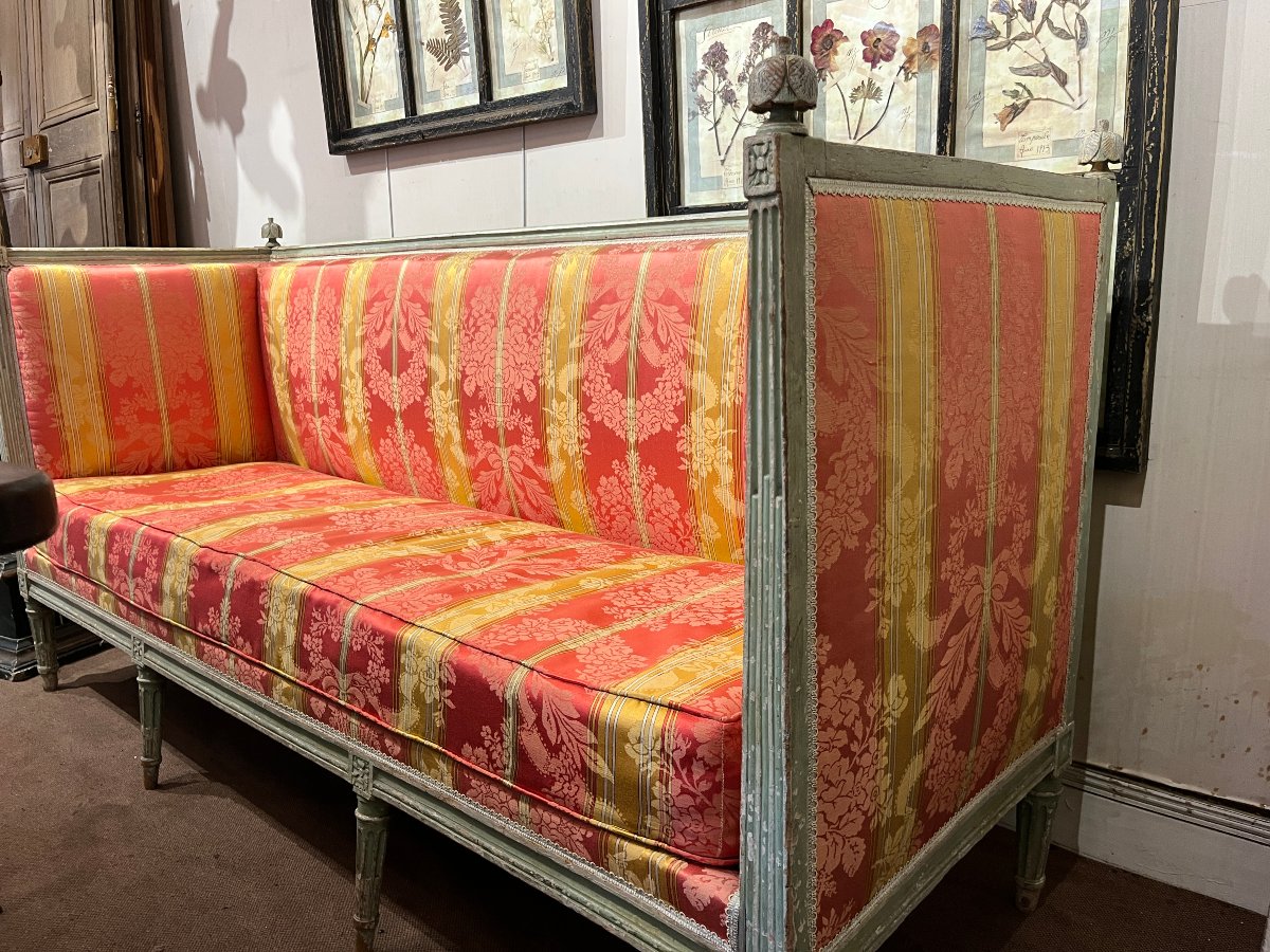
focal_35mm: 26
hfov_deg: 67.3
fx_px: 954
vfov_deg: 53.1
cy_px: 476
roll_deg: +1.7
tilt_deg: -12.0
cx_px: 635
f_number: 1.6
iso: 160
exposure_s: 1/50
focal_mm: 5.1
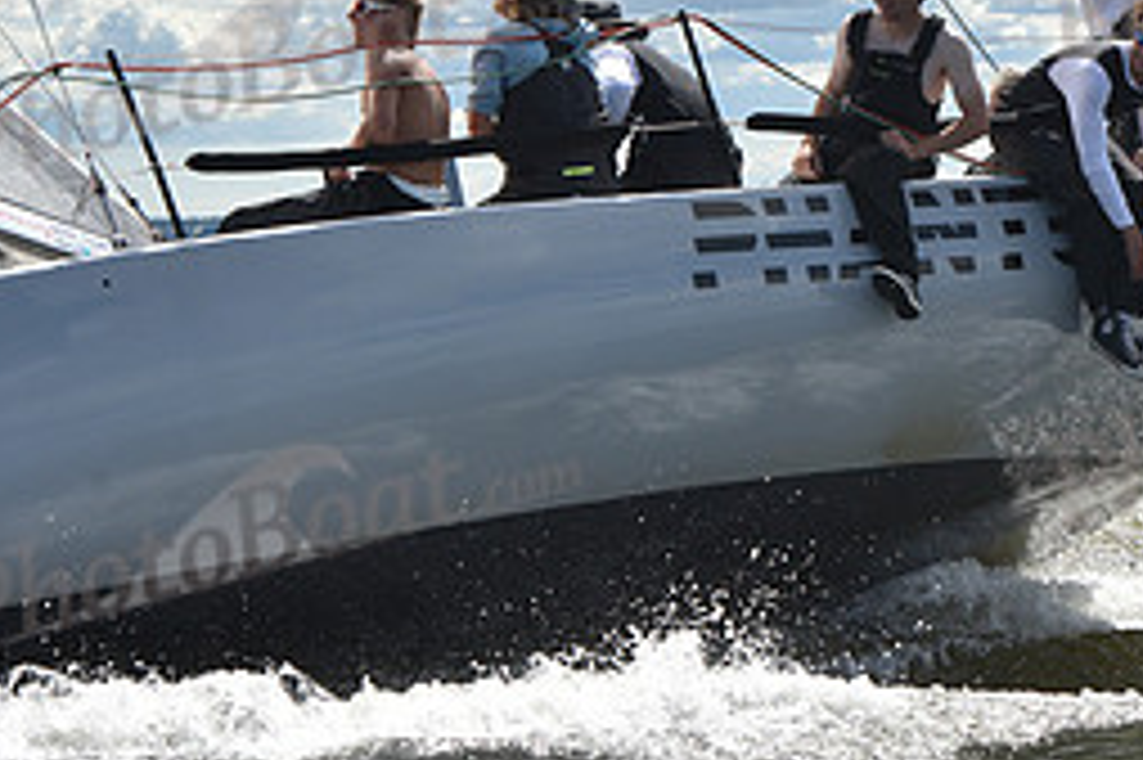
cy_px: 241
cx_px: 819
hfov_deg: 11.2
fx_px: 5806
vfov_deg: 7.5
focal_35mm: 183
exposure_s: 1/1000
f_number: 9
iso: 250
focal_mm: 80
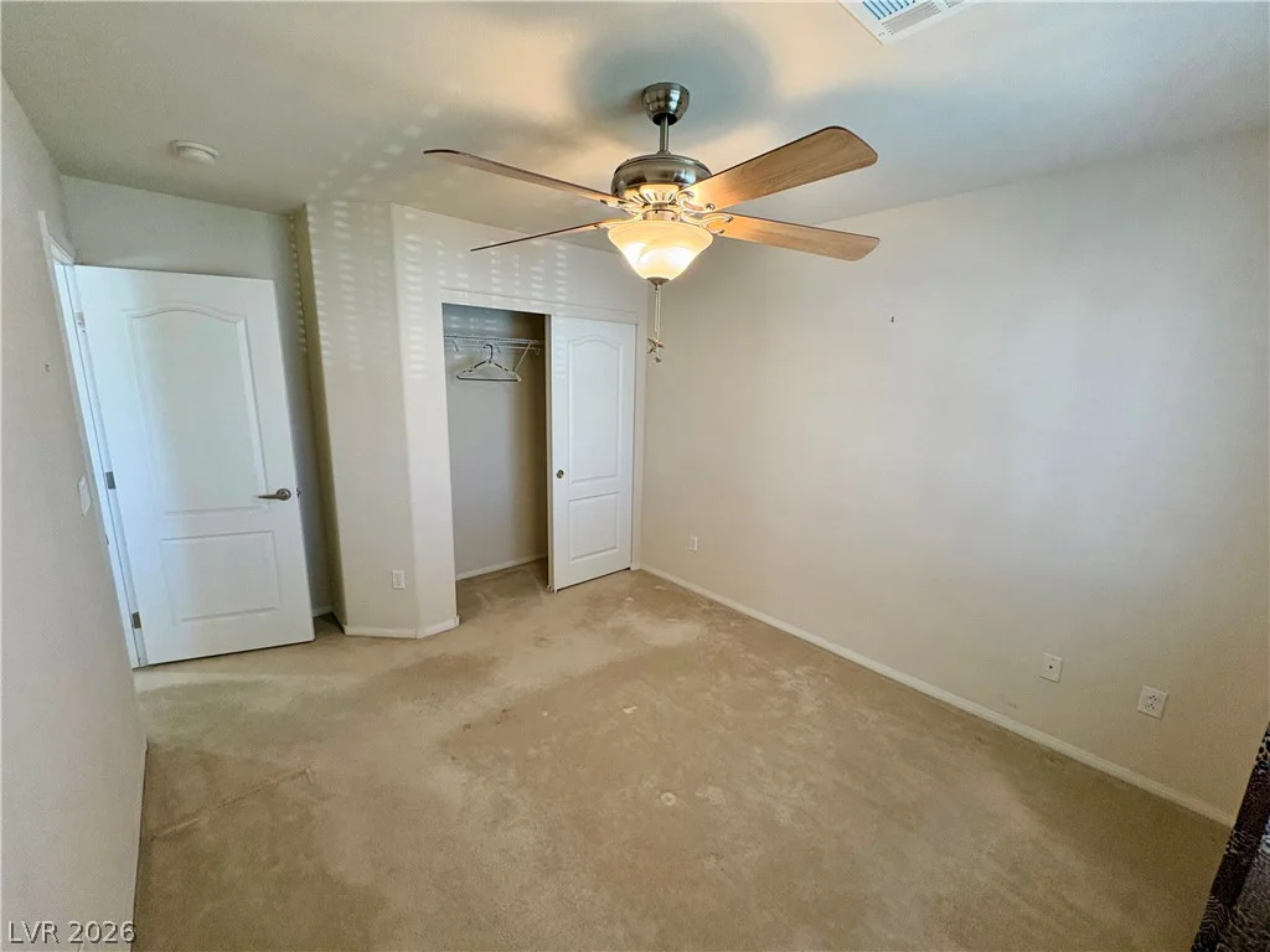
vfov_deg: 85.7
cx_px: 635
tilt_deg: -11.4
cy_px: 476
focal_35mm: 14
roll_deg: -1.2
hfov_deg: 102.1
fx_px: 514
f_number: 2.2
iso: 400
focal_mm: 2.22
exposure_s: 1/60
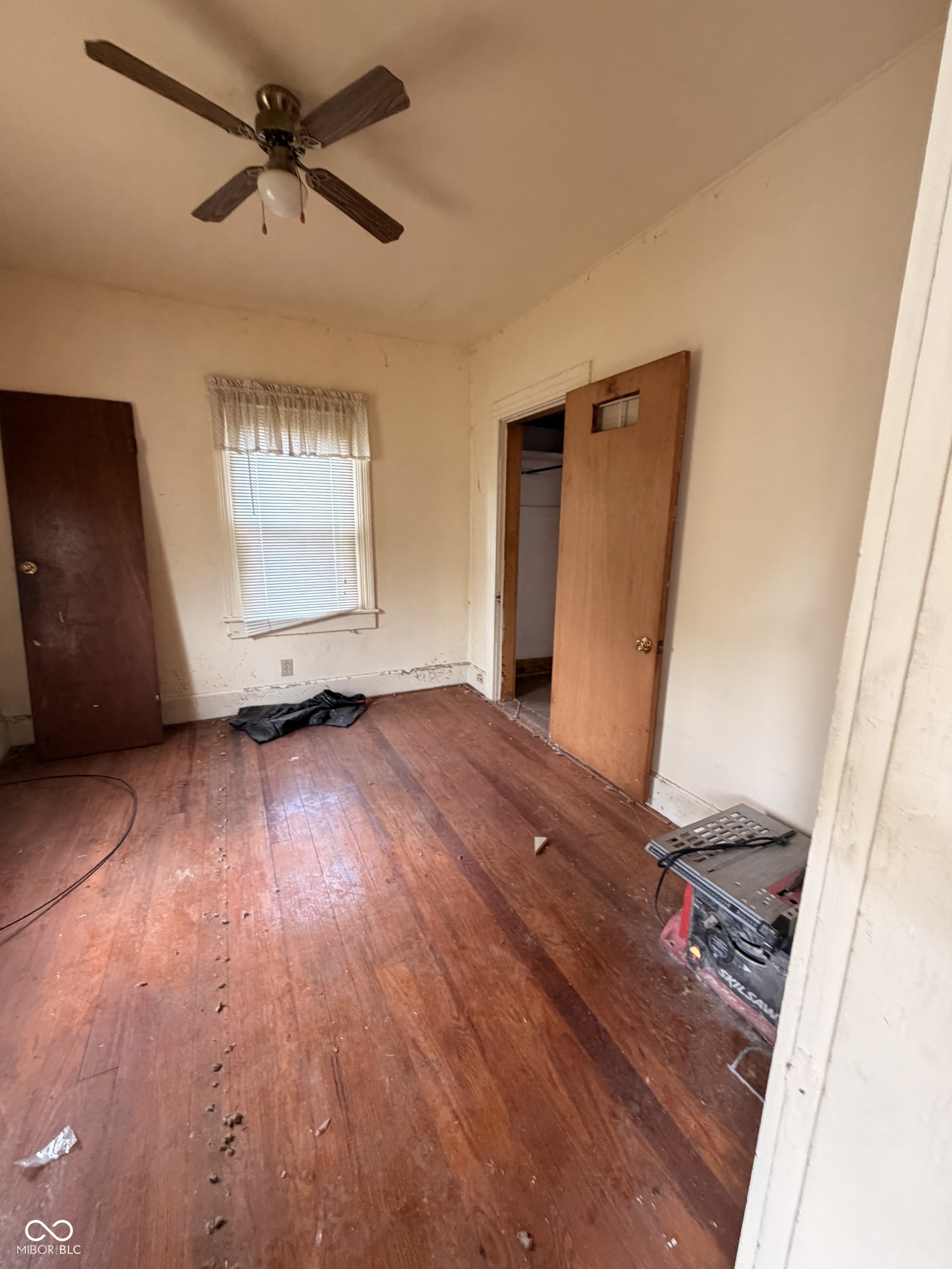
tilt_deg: -12.9
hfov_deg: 85.7
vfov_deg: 102.1
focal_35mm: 14
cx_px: 476
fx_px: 513
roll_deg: -1.7
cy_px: 634
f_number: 2.2
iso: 320
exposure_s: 1/74
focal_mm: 2.22
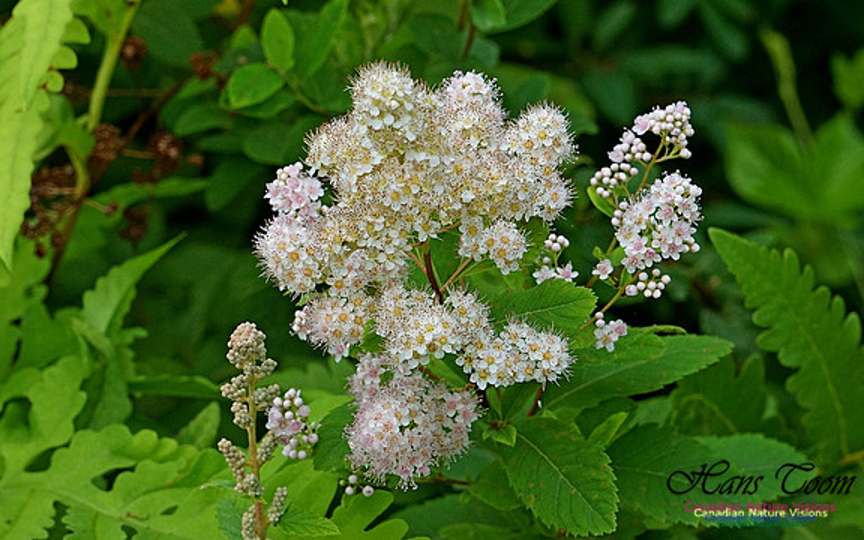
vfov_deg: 6.7
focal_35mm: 196
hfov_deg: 10.7
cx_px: 430
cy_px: 251
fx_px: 4604
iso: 1000
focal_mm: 127
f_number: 13
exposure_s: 1/125
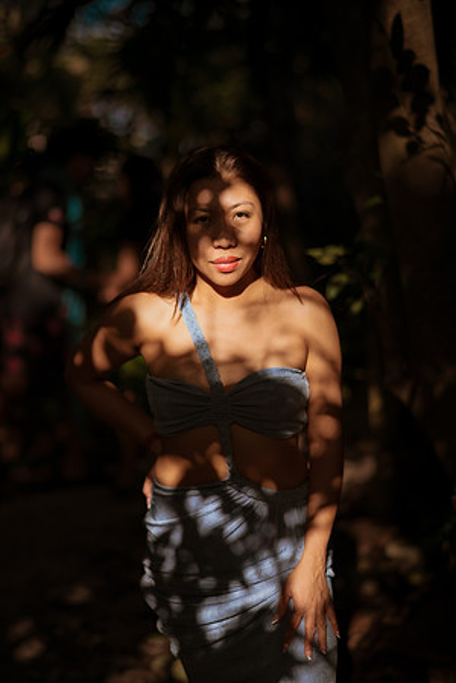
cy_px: 342
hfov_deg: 23.4
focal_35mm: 58
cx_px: 228
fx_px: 1102
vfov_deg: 34.5
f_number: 1.4
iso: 100
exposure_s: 1/5000
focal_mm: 58
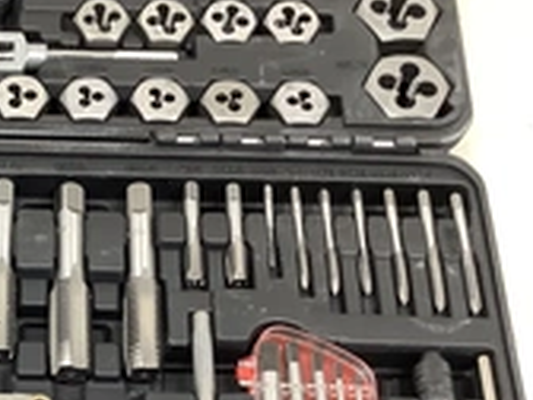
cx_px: 0
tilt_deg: -68.7
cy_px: 463
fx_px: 1139
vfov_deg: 18.9
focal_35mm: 74
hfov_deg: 25.1
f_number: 2.4
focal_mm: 3.3
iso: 100
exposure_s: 1/60
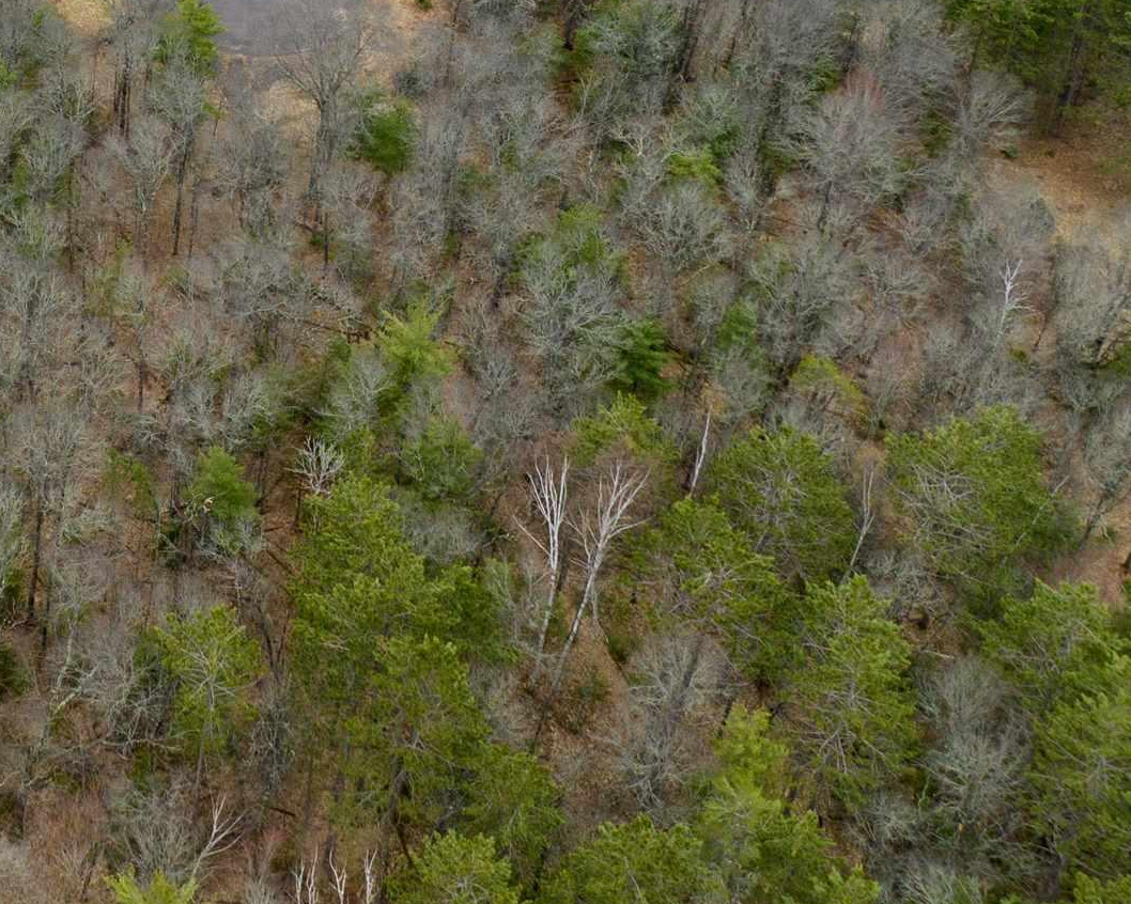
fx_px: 2276
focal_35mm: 68
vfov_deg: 20.4
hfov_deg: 24.9
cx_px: -261
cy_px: -290
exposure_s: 1/640
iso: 200
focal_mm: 12.29
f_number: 2.8
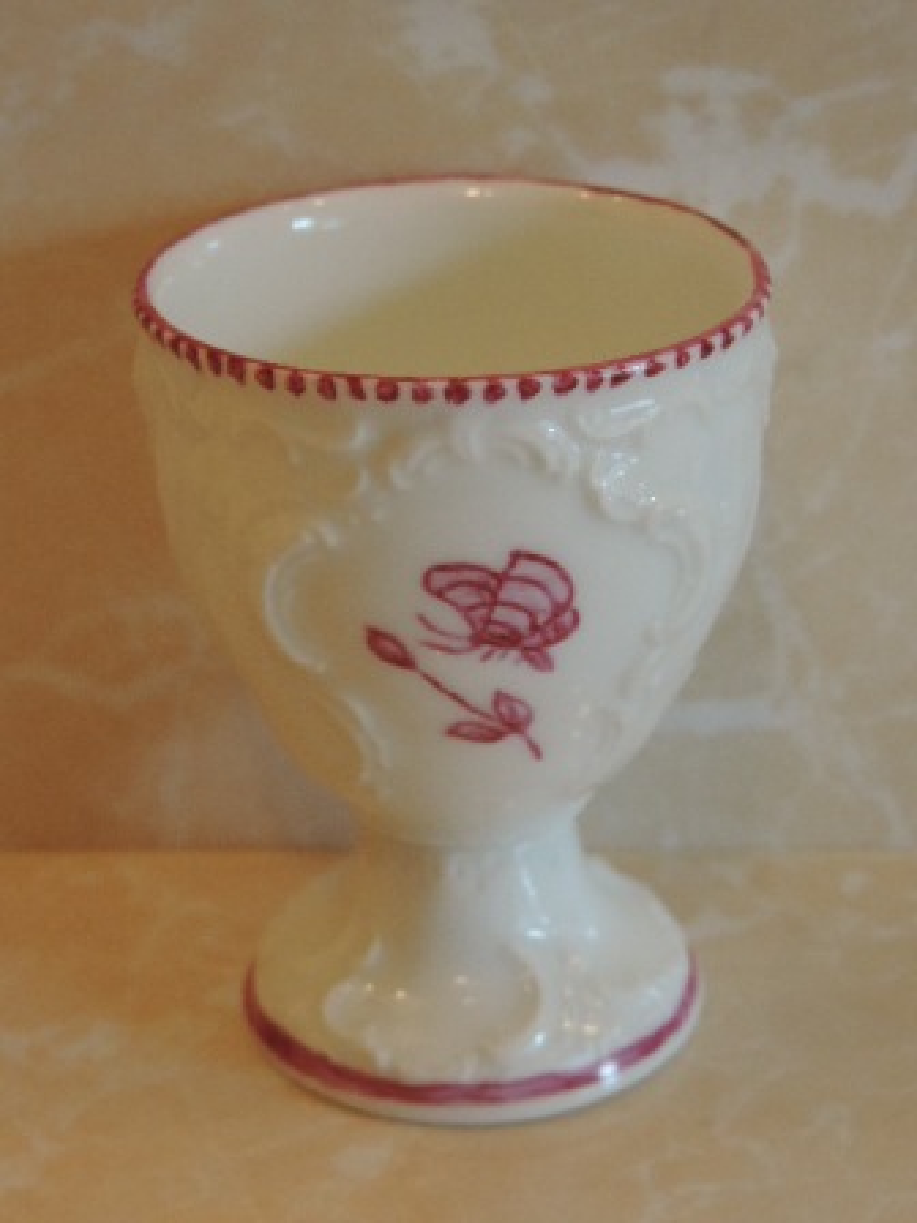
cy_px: 612
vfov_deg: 23.0
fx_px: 3002
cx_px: 458
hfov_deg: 17.4
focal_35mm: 85
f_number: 4
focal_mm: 15.1
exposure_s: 1/80
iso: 400
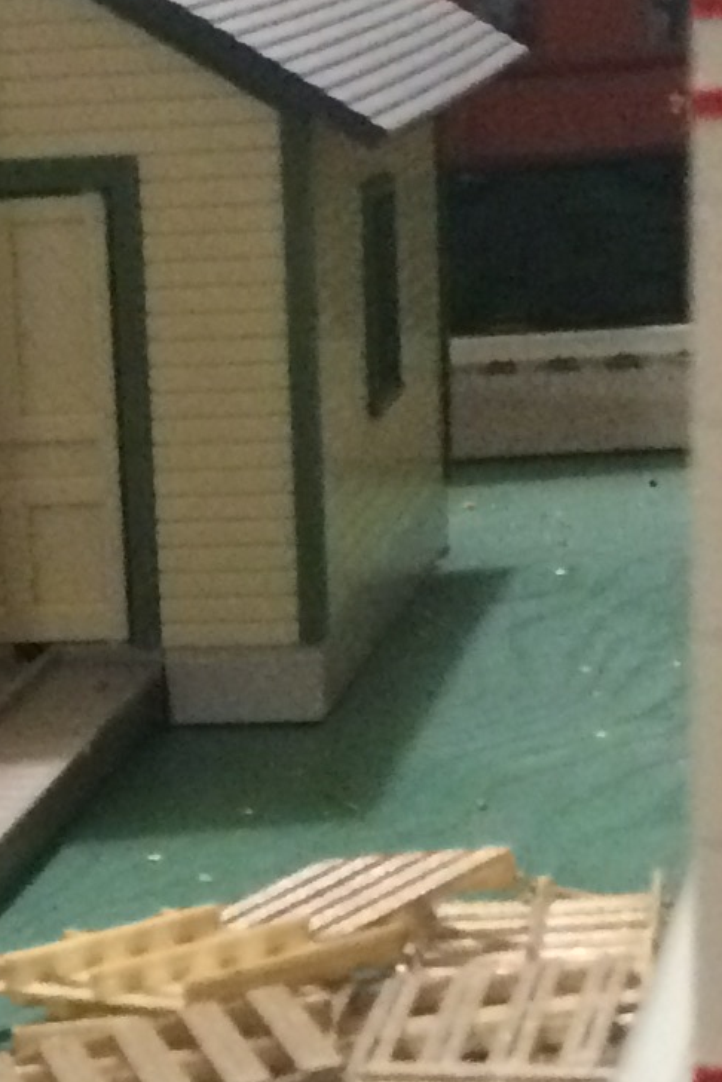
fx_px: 4061
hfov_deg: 10.1
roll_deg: +5.6
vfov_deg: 14.8
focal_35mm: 135
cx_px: -13
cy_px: 1251
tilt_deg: -20.4
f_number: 2.2
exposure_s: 1/15
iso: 320
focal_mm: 4.15
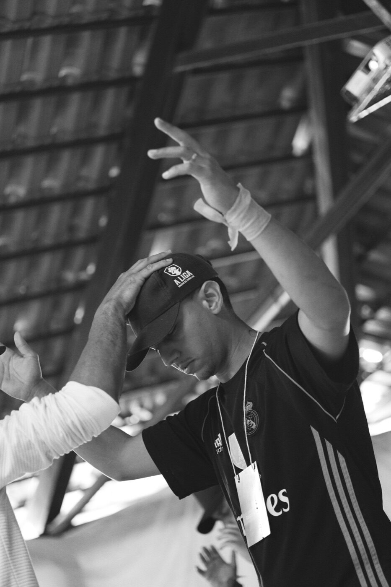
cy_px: 294
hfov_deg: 16.3
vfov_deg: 24.2
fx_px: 1369
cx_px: 196
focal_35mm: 84
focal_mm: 56
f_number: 1.8
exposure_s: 1/100
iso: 1250
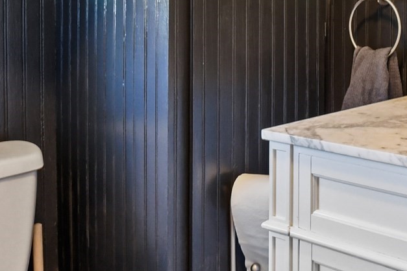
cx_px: 394
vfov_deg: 26.2
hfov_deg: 36.8
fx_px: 554
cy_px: 4
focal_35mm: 49
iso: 1000
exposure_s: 1/2
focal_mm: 10
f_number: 8
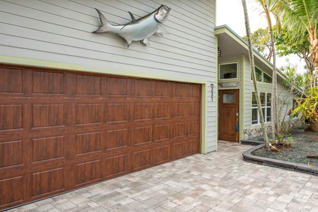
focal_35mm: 27
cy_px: 98
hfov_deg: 65.8
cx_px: 209
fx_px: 238
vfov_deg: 47.9
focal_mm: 20
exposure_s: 1/25
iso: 100
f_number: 10
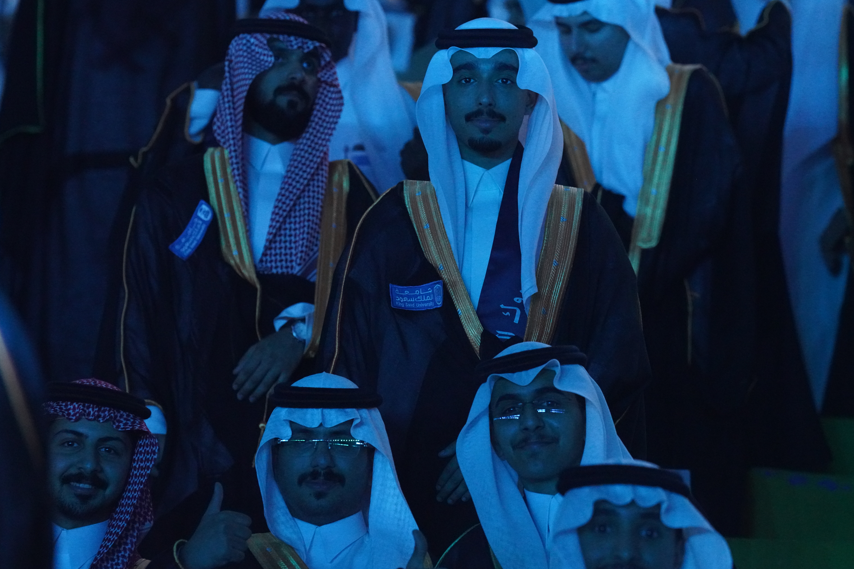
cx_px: 465
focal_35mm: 200
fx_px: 4744
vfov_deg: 6.9
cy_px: 254
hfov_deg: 10.3
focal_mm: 160
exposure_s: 1/125
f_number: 4
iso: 6400
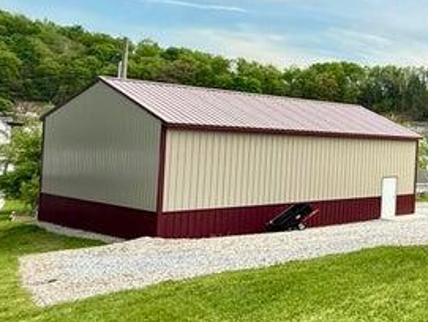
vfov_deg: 32.9
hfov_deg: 30.7
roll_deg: -2.6
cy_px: 145
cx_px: 590
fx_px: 545
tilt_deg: +0.1
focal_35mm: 44
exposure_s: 1/199
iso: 64
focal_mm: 2.22
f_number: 2.2
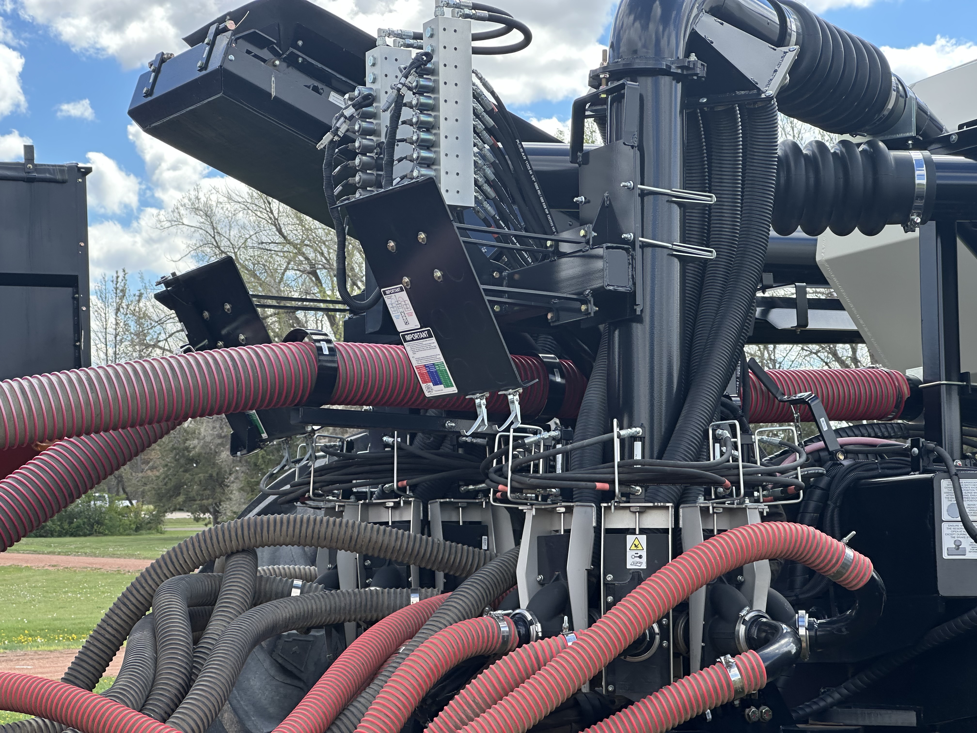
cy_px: 366
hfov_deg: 25.3
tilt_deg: +3.0
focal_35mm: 77
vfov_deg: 19.1
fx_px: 2173
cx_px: 488
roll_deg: +0.9
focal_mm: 9
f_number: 2.8
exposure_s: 1/204
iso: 32
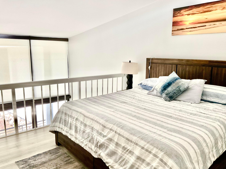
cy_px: 84
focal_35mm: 29
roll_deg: -0.9
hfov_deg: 61.7
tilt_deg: -10.1
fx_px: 189
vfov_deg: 48.2
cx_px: 113
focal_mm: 3
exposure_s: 1/60
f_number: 1.8
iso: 80
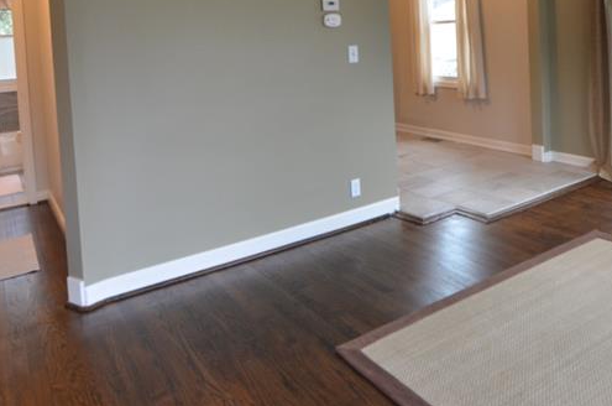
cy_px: 57
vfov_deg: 39.7
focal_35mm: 31
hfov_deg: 58.9
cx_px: 413
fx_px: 526
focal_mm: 10
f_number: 4
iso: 500
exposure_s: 1/60
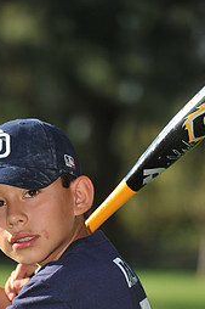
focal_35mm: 297
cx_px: 51
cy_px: 350
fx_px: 2540
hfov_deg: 4.6
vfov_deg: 6.9
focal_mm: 130
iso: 200
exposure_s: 1/1600
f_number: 4
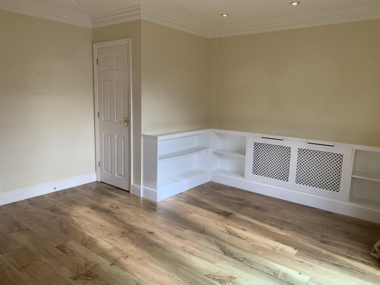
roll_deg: -1.4
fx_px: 285
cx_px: 190
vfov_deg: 53.1
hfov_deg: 67.3
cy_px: 142
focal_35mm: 26
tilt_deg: -8.8
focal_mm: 4.25
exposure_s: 1/152
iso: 25
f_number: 1.8
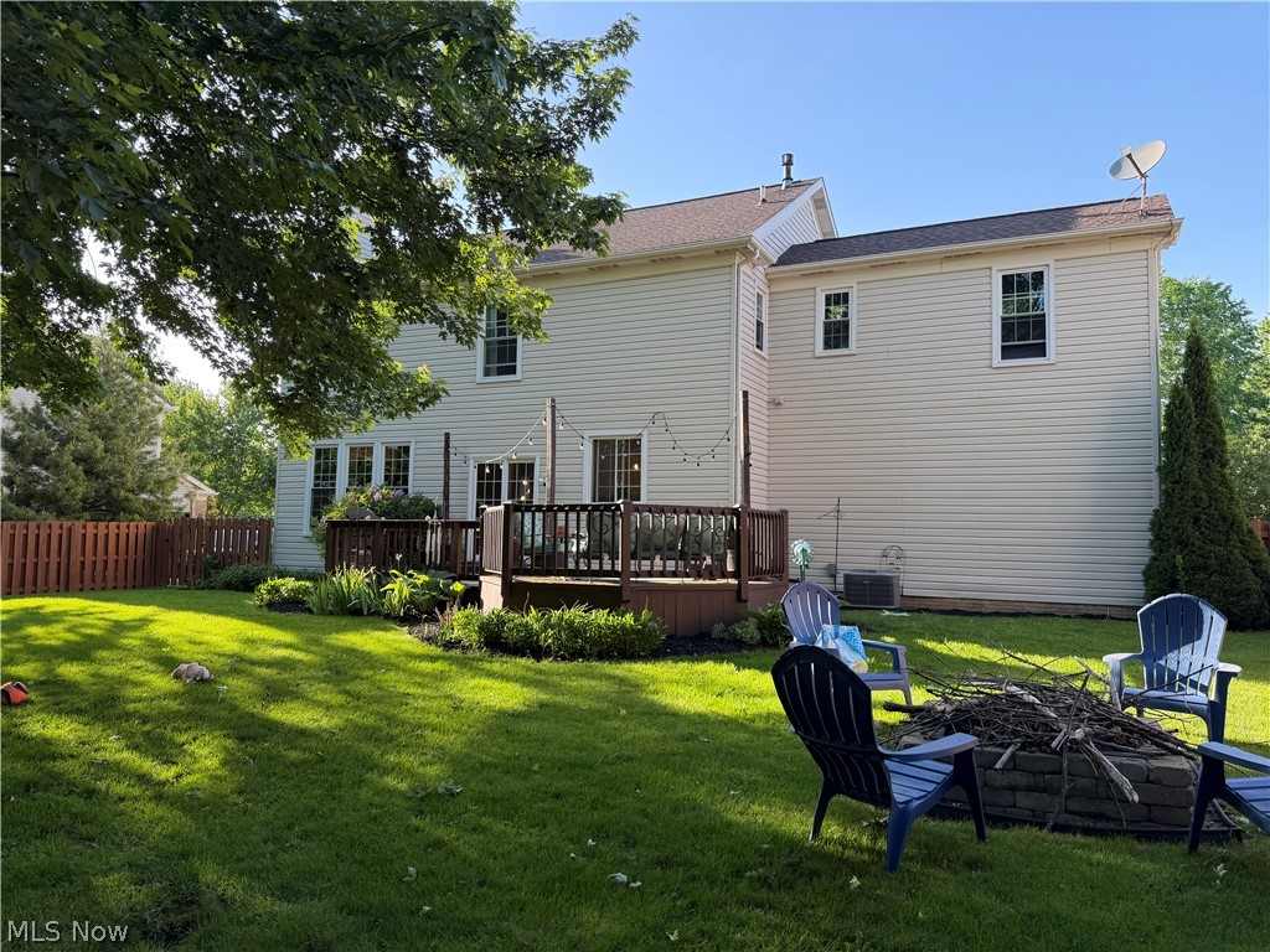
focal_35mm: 24
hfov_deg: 71.6
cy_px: 476
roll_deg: +0.2
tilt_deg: +6.2
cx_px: 635
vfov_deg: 56.8
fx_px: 881
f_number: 1.78
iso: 80
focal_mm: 6.76
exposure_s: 1/391
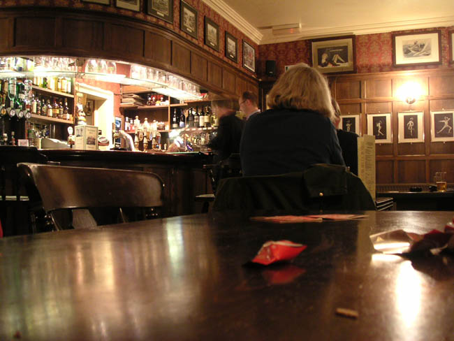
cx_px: 227
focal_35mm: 38
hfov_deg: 49.0
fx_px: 499
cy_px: 170
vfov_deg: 37.7
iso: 100
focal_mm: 6
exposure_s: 1
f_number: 2.8
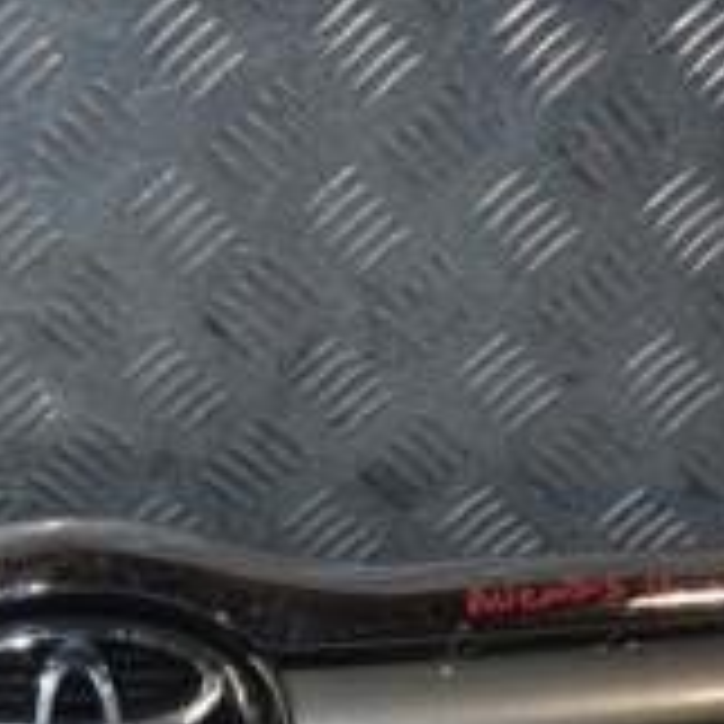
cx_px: 85
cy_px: 666
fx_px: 2356
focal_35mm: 100
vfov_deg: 17.2
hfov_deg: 17.2
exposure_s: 1/200
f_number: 11
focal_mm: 21
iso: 800
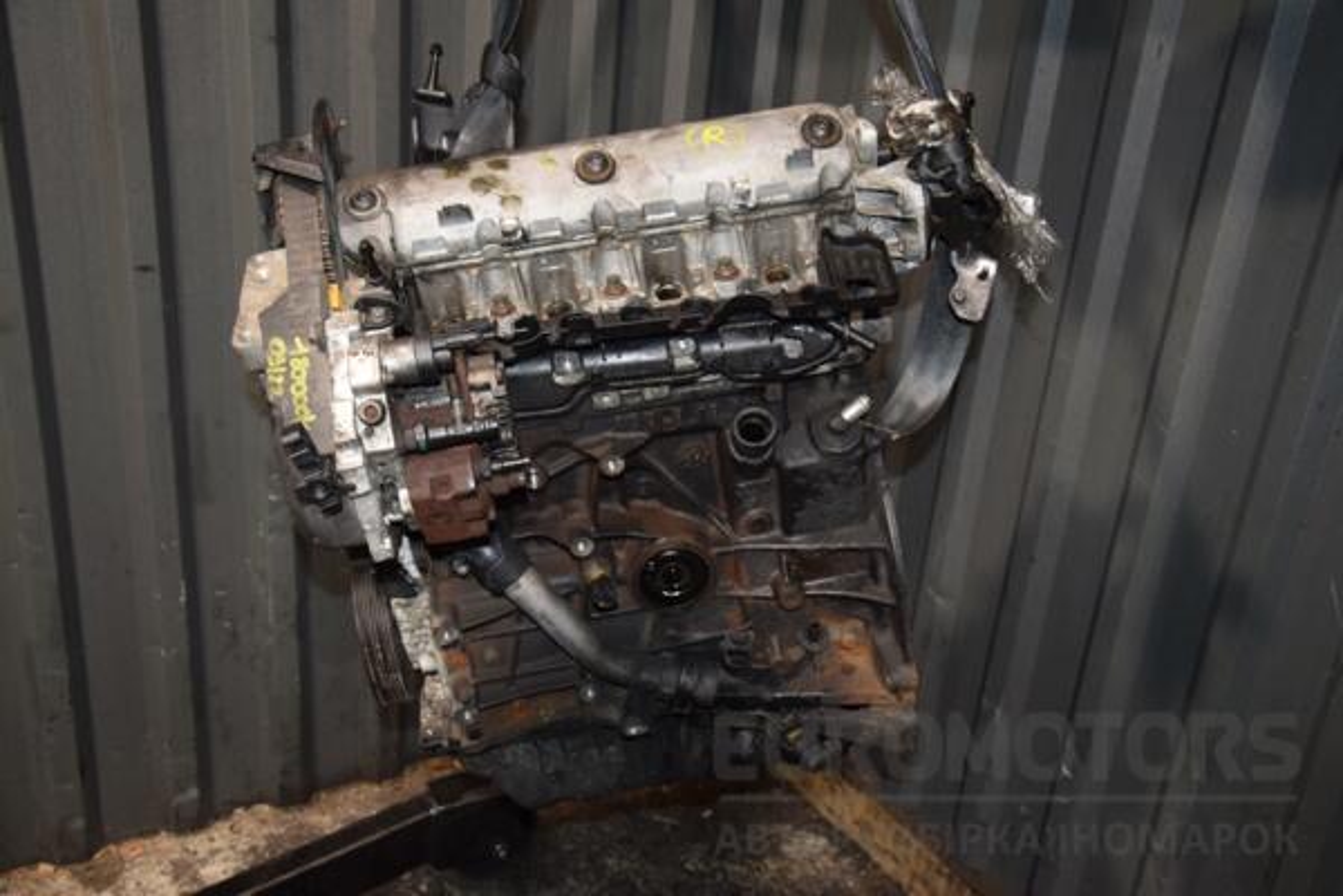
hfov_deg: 51.3
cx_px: 672
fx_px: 1399
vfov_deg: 35.5
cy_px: 448
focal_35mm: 38
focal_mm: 25
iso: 800
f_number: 5
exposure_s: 1/60
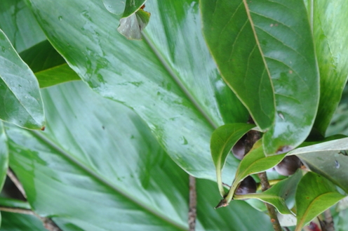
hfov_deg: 17.4
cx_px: 192
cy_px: -60
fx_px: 1139
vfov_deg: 11.3
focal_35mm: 118
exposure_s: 1/40
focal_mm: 26
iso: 200
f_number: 6.3
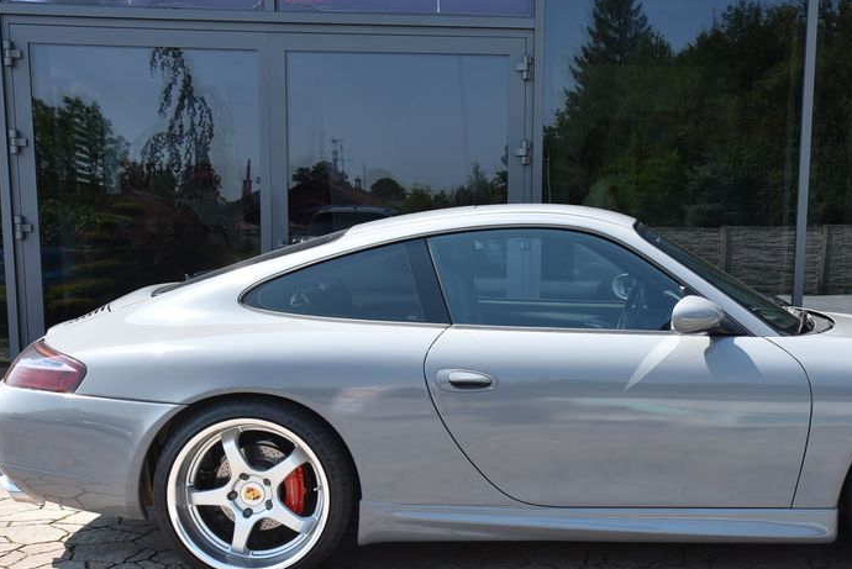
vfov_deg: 29.0
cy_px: 390
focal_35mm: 46
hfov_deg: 42.3
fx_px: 1089
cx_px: 549
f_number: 9
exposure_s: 1/320
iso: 500
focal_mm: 31
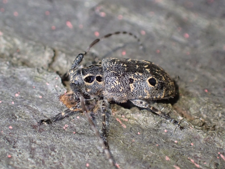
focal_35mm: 100
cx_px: 112
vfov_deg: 14.8
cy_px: 84
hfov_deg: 19.7
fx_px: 650
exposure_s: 1/50
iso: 500
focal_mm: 18
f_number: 4.9
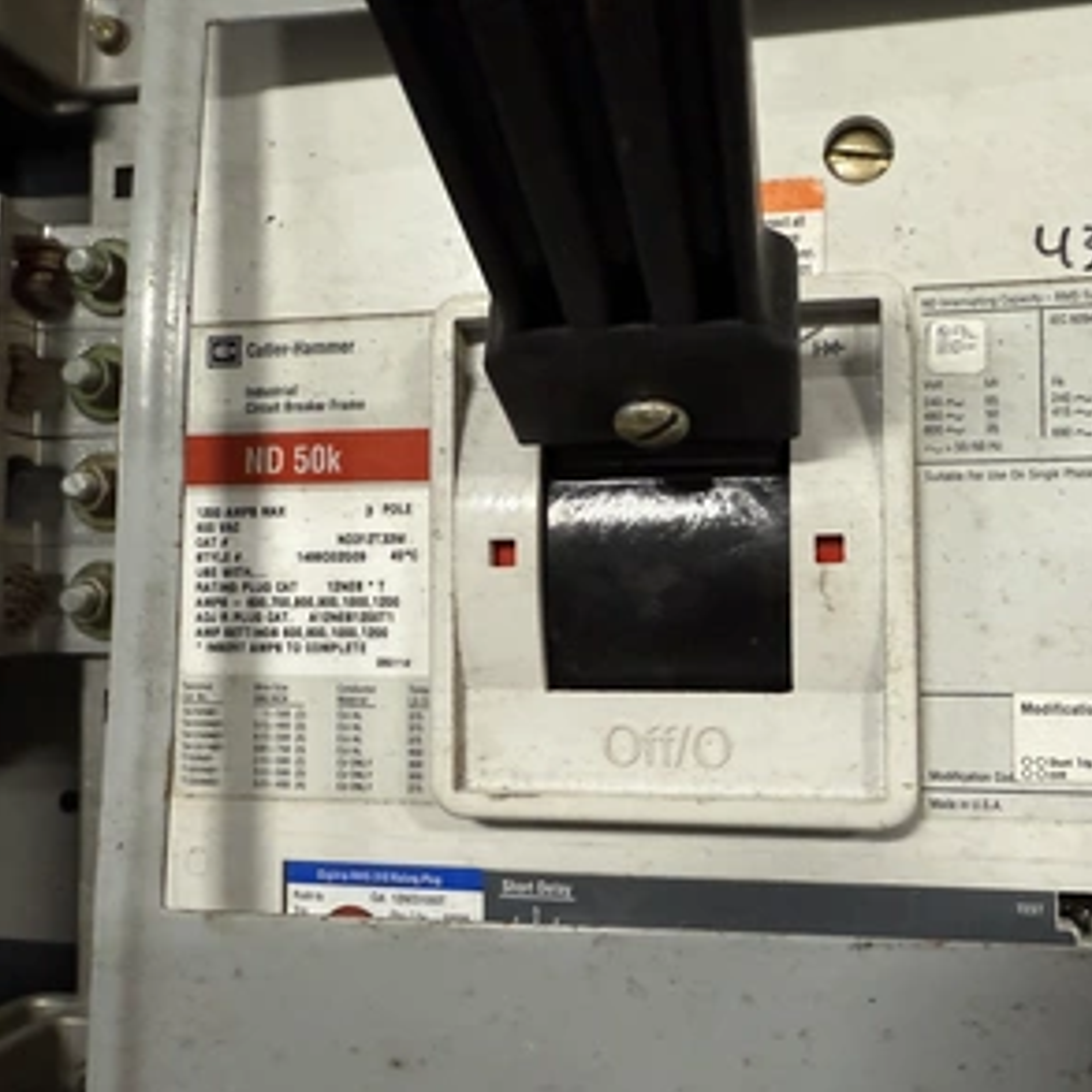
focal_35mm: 29
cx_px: 712
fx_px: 1035
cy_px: 555
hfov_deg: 54.7
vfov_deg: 55.6
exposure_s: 1/60
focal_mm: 2.22
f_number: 2.2
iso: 250
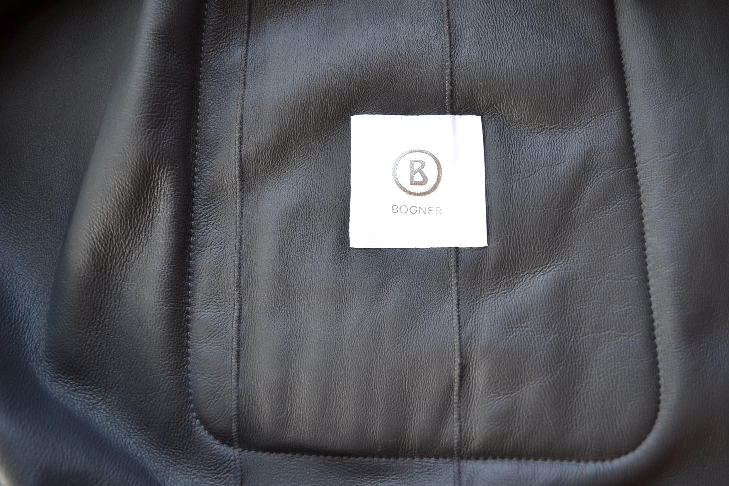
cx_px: 364
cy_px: 243
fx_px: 607
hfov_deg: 61.9
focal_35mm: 30
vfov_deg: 43.6
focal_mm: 20
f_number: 3.8
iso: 400
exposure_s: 1/60
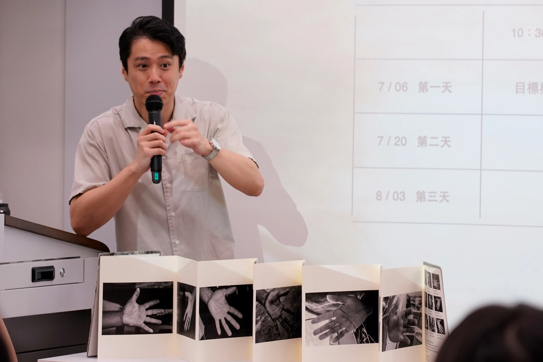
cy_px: 181
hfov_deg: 19.5
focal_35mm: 105
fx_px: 1584
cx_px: 272
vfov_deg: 13.0
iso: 640
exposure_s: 1/125
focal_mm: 105
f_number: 4
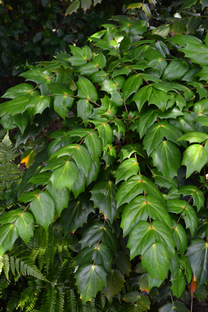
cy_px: 156
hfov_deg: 22.6
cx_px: 104
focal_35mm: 60
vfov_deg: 33.4
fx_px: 520
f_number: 8
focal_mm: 40
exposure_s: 1/80
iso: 400
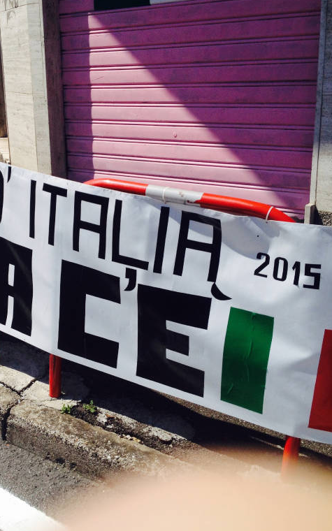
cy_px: 264
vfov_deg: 40.3
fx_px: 724
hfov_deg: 25.6
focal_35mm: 50
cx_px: 99
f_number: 2.4
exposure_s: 1/2632
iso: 50
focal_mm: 4.28
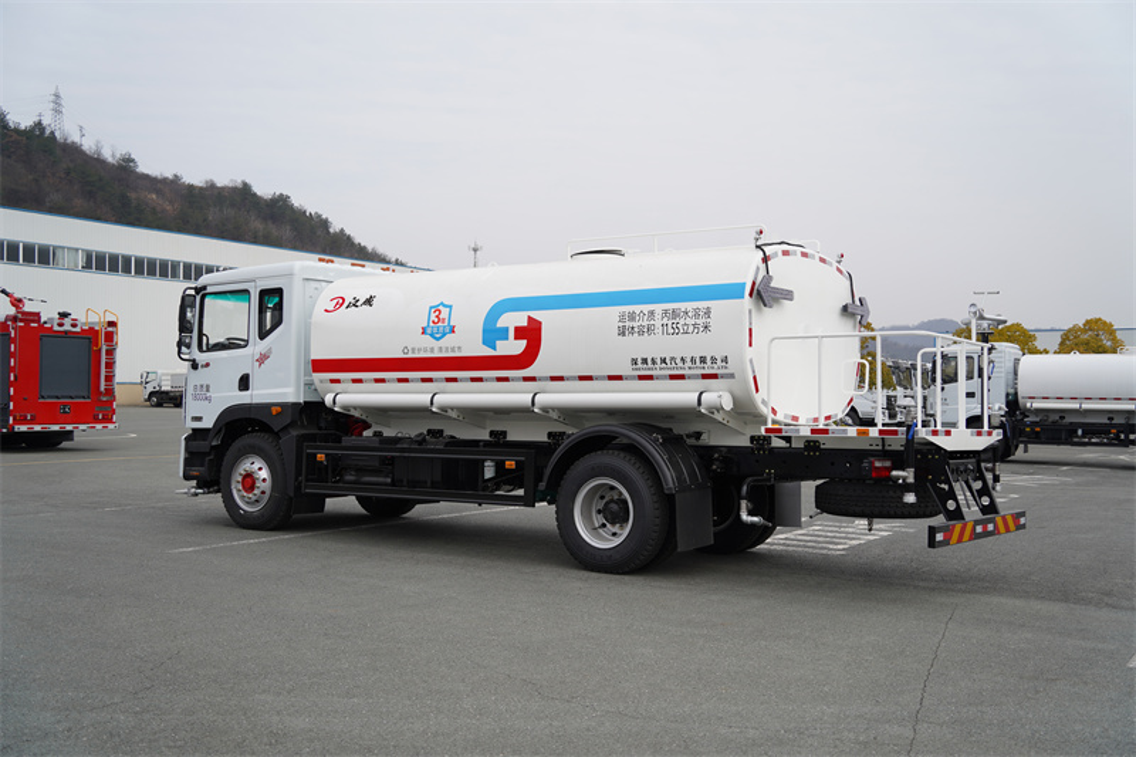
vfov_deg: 37.8
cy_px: 378
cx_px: 568
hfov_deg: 54.4
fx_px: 1104
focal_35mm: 35
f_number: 3.2
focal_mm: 35
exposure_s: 1/800
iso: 125
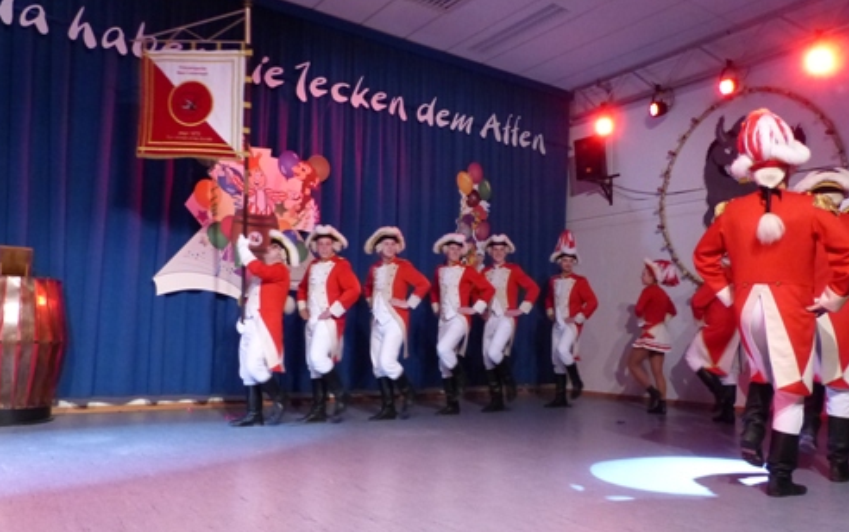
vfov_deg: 44.6
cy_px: 280
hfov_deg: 66.4
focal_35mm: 28
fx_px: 648
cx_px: 424
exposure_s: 1/50
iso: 800
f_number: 2.8
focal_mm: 4.5
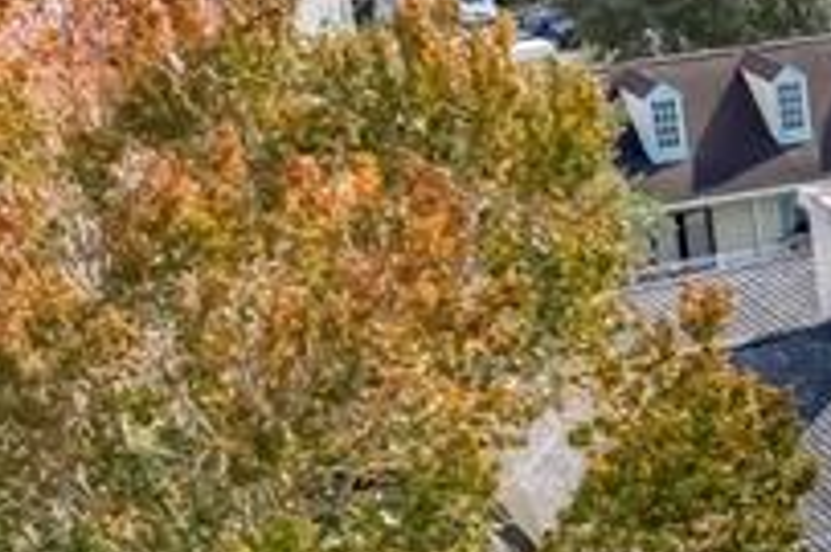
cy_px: 538
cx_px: 1564
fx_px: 2560
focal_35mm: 111
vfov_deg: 12.2
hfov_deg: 15.4
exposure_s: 1/320
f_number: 2.8
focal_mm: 8.38
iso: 100
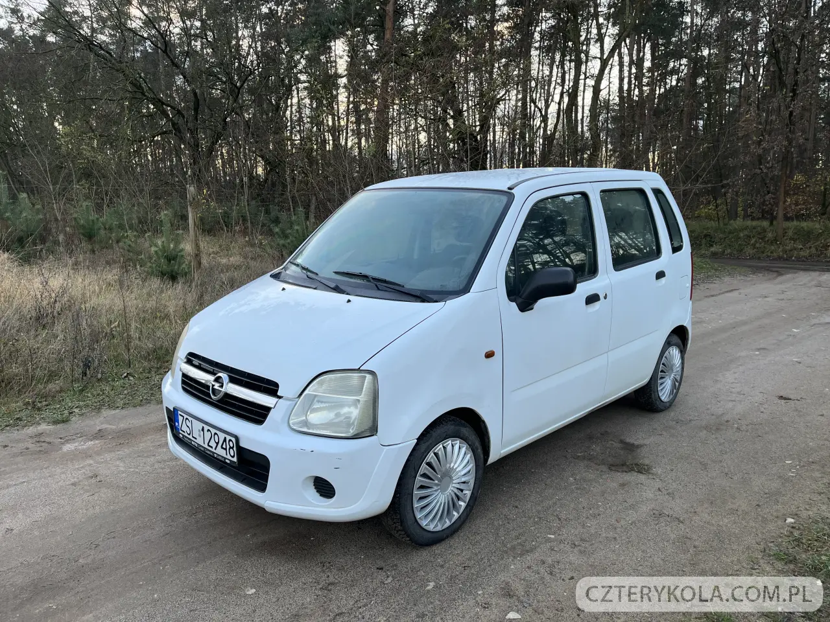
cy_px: 311
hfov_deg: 67.3
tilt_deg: -9.2
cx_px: 415
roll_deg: +0.2
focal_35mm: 26
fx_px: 623
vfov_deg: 53.1
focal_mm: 5.1
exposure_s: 1/121
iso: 80
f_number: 1.6
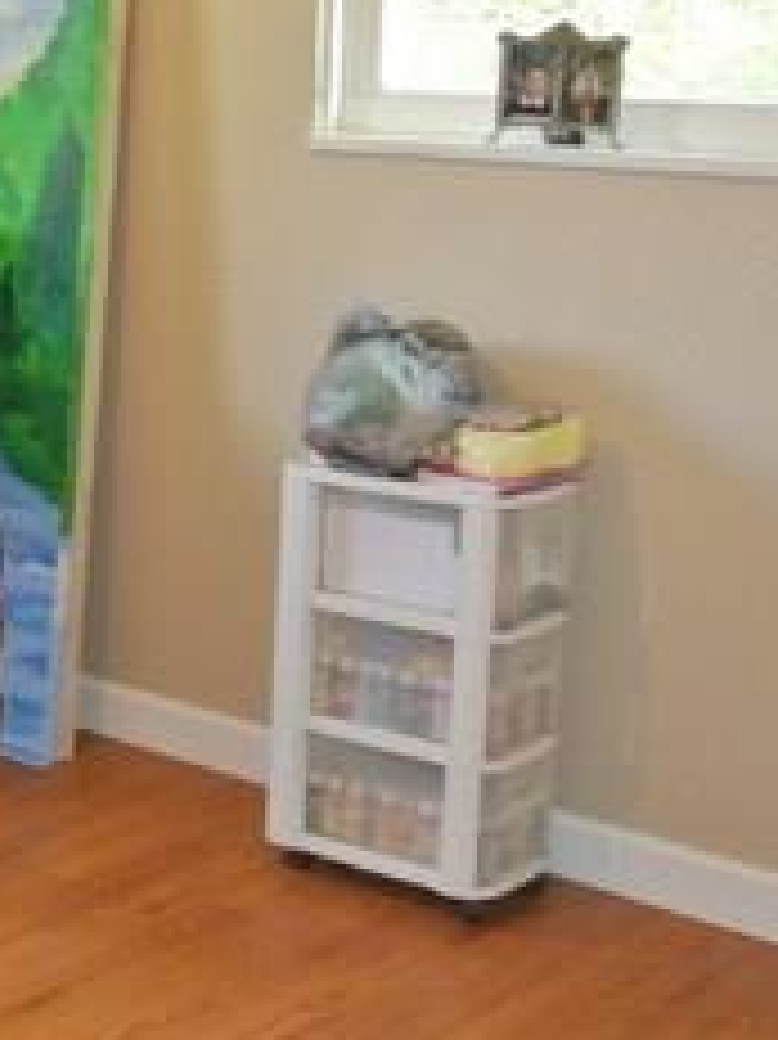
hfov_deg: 18.1
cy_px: 506
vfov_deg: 27.0
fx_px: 2160
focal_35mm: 72
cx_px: -409
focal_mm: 10
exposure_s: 1/60
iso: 640
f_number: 3.5
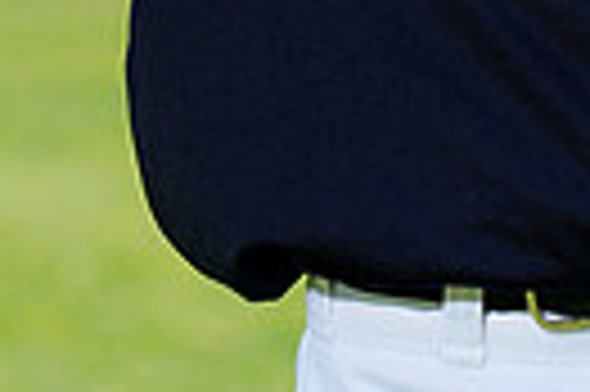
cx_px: 464
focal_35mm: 642
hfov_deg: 3.2
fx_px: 10509
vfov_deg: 2.1
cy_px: -421
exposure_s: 1/250
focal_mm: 145
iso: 100
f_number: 6.3
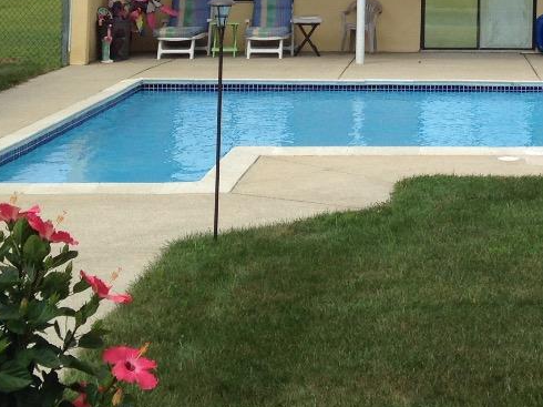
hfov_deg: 19.7
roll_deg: -1.3
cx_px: 524
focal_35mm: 97
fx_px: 1521
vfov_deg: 14.8
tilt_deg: -1.3
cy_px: -53
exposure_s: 1/1466
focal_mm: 4.12
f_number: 2.4
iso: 50
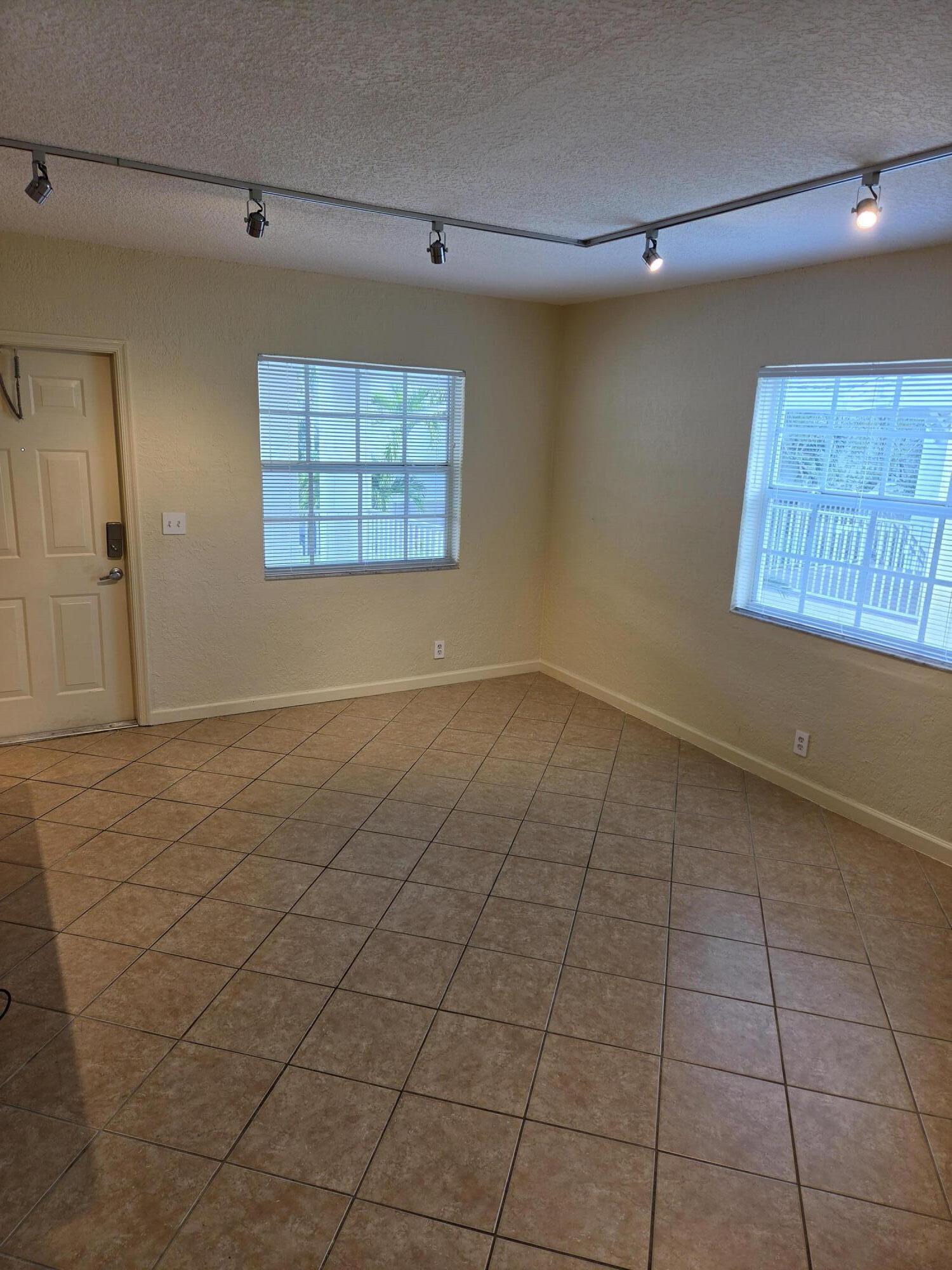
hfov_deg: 58.9
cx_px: 476
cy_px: 635
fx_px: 843
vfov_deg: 73.9
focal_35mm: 23
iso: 40
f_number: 1.8
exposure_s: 1/120
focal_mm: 5.4
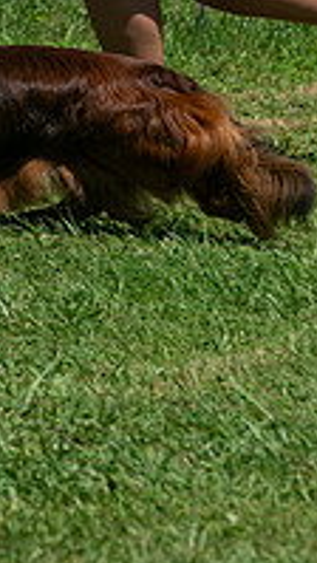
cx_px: -92
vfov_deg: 3.7
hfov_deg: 2.1
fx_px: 8604
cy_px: -68
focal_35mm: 576
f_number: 5.6
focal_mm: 162
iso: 80
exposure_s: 1/1000
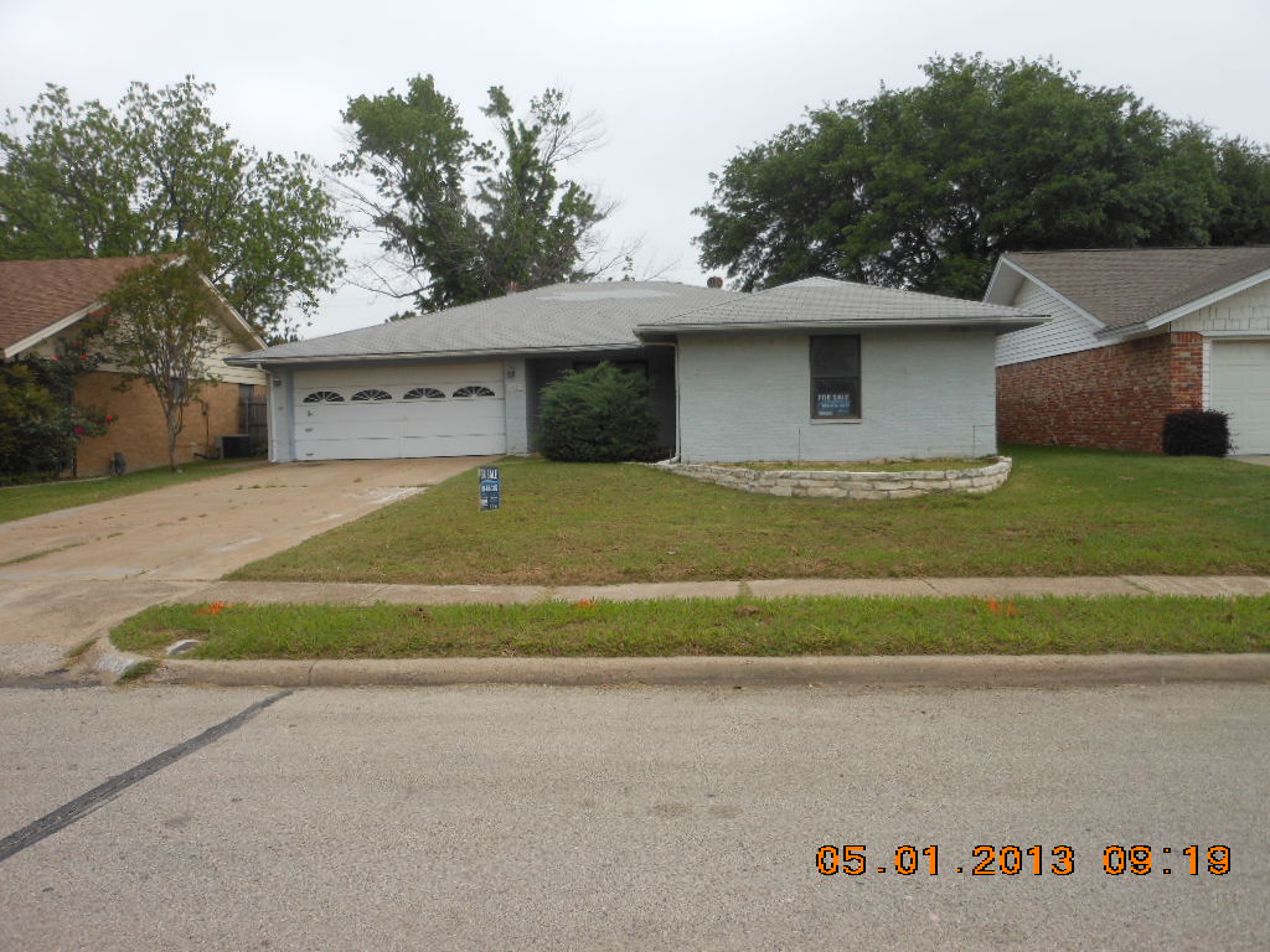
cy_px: 476
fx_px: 1027
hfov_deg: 63.4
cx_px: 635
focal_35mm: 28
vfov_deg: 49.7
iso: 80
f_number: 3.7
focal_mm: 5
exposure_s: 1/500
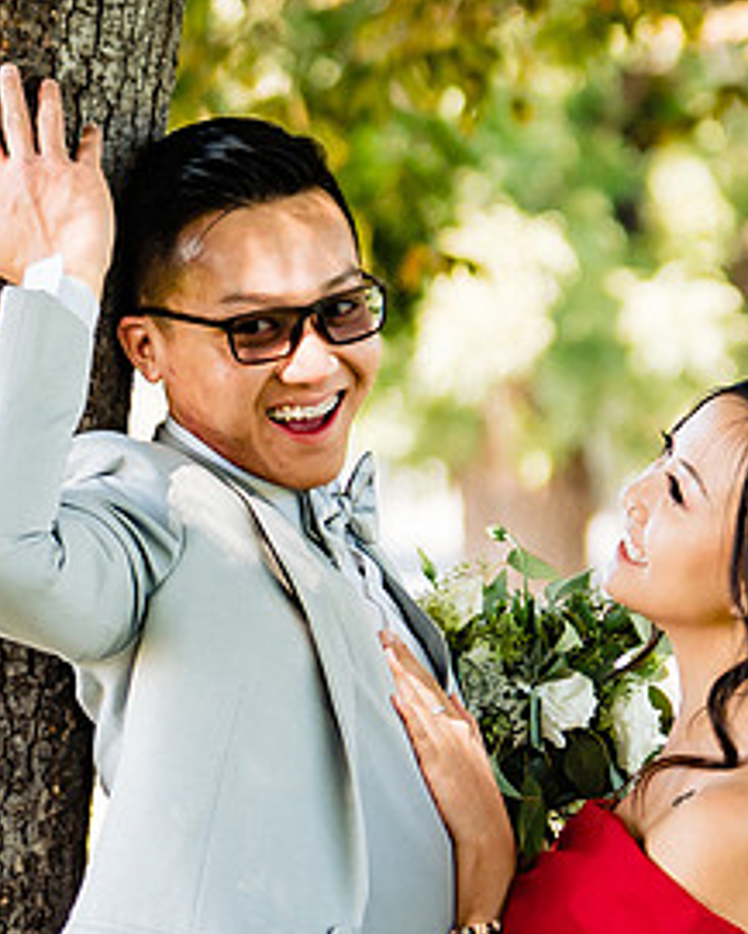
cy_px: 579
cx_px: 472
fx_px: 6942
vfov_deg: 7.7
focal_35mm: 251
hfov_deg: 6.2
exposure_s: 1/250
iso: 200
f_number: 2.8
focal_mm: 70
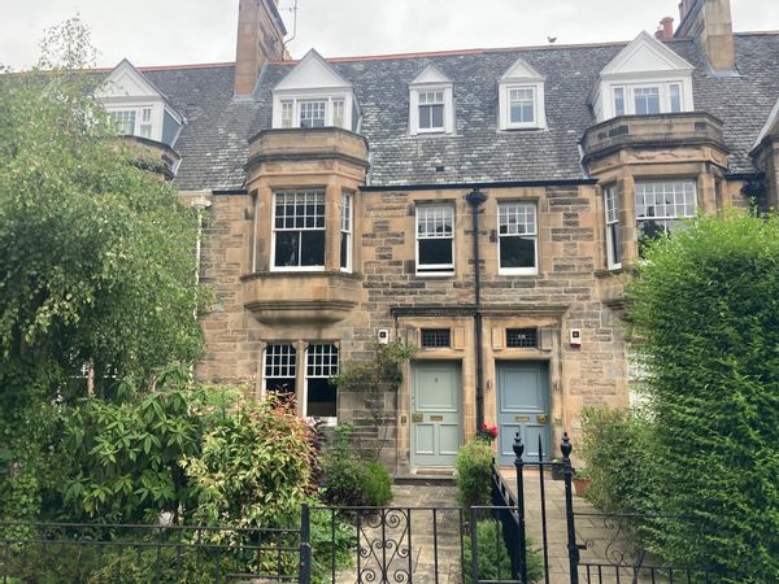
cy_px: 292
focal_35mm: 28
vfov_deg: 49.7
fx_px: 630
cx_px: 390
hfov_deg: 63.4
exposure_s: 1/175
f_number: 1.8
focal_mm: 3.99
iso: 20
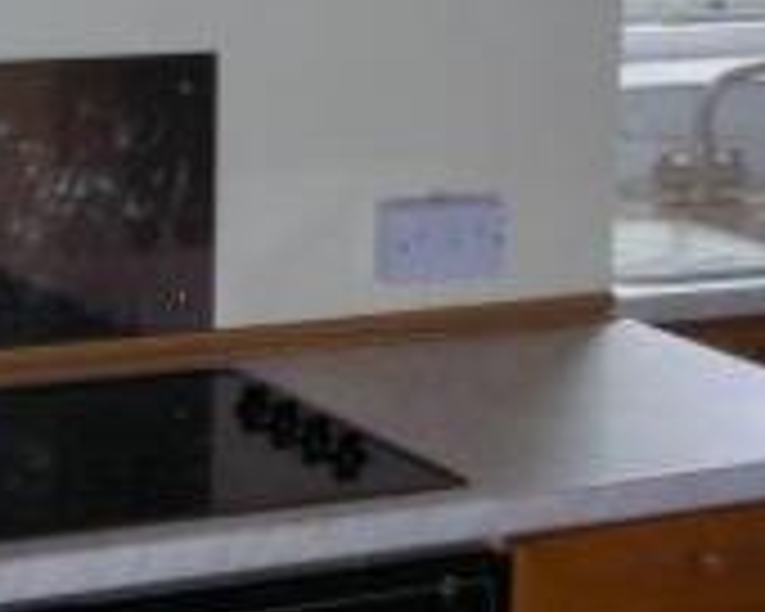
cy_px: 250
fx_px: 2875
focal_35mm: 127
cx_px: 245
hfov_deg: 15.1
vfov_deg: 12.1
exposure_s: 1/60.1
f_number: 3.2
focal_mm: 6.3
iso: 57
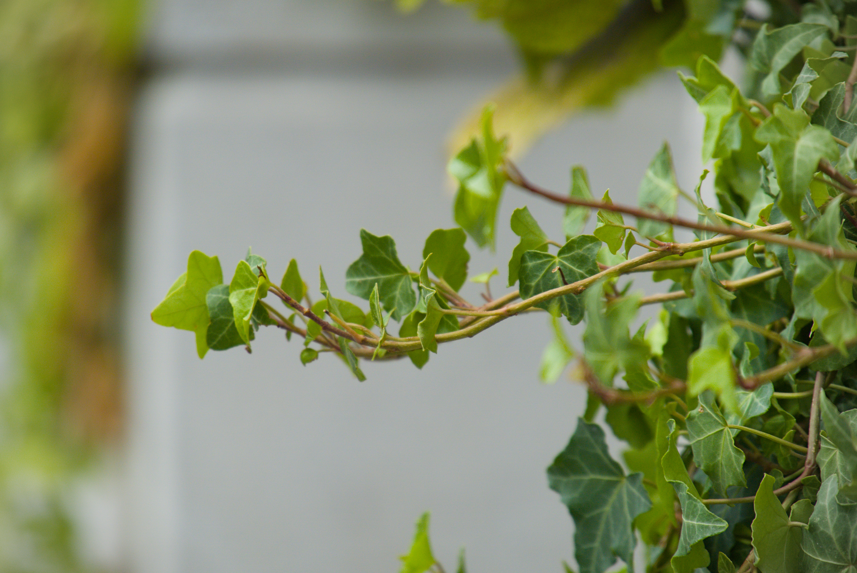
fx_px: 4765
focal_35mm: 200
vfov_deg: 6.9
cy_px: 286
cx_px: 428
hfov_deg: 10.3
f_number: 4.5
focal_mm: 72
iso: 100
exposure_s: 1/320
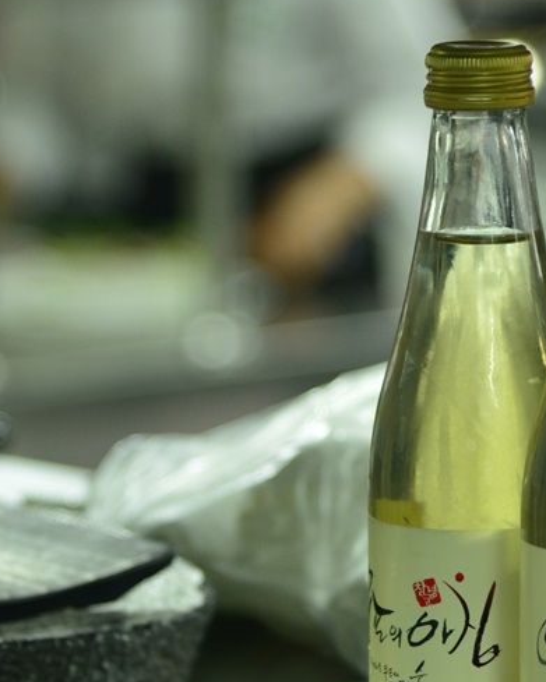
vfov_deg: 7.3
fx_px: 5334
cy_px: 473
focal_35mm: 264
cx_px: 478
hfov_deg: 5.9
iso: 800
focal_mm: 86
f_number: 4
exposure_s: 1/30
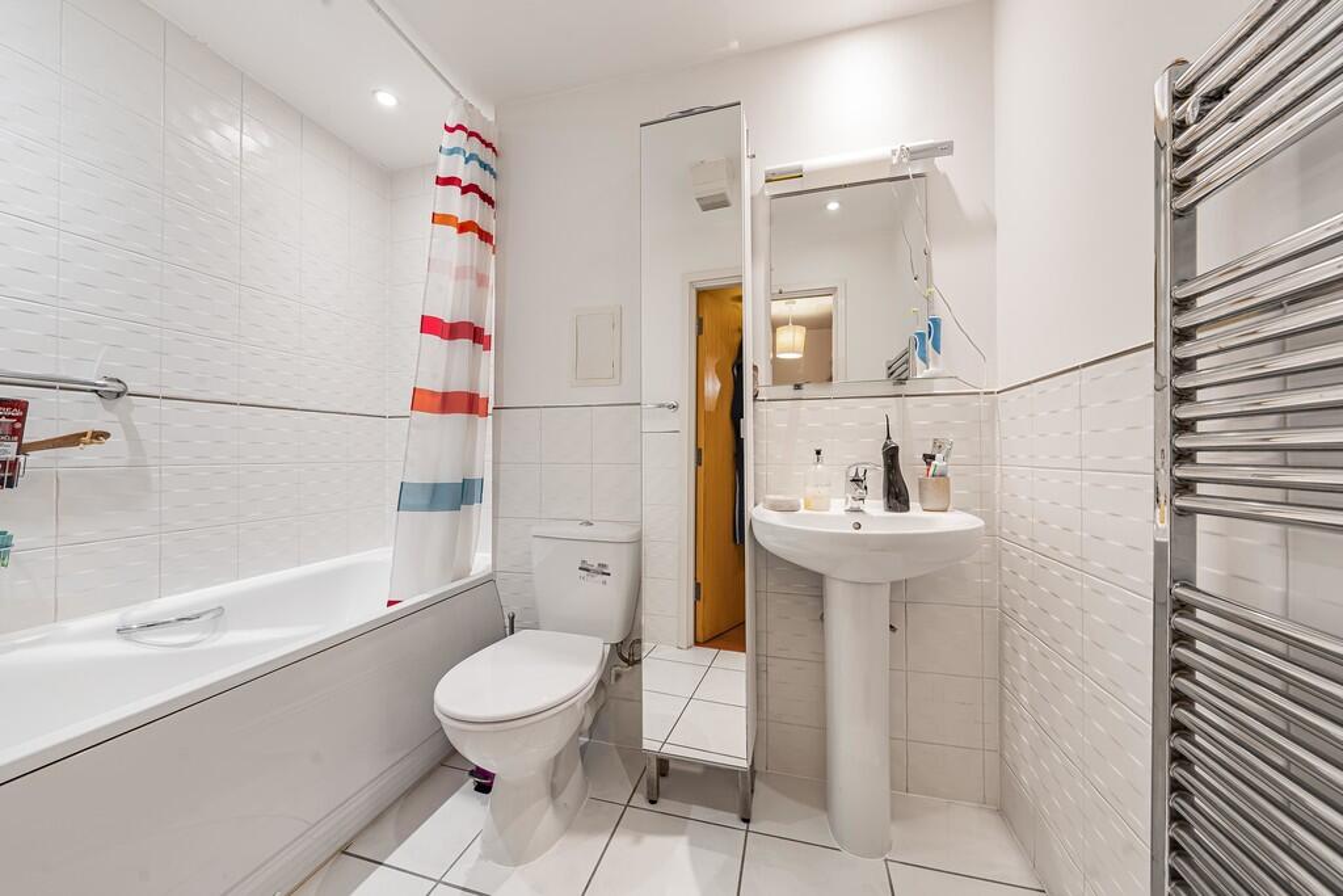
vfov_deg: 90.0
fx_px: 448
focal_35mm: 12
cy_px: 448
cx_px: 672
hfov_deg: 112.6
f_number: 9
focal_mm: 12
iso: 320
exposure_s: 1/2.5
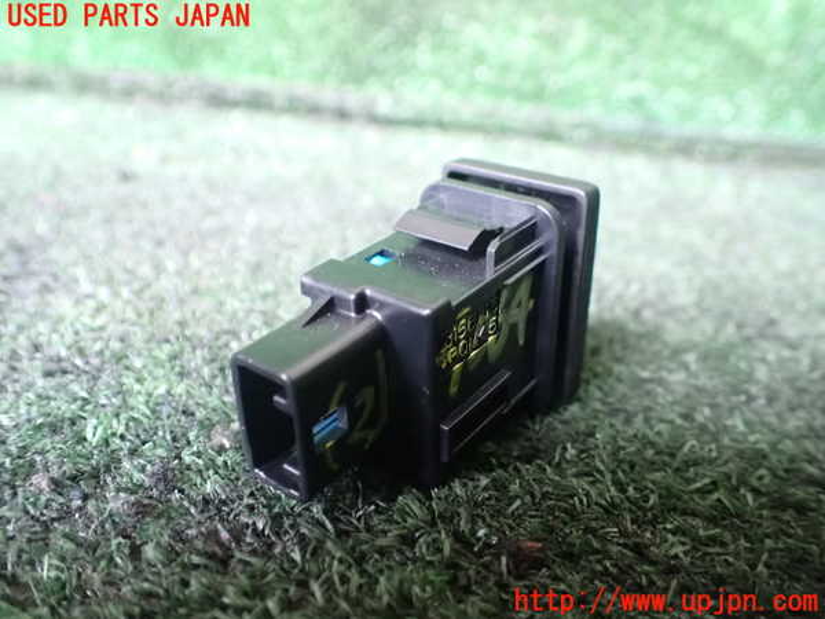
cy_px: 310
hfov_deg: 60.0
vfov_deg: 46.8
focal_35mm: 30
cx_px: 412
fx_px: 715
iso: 1600
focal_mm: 5.4
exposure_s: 1/30
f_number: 2.3
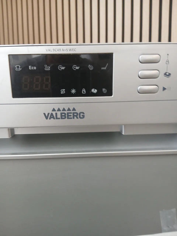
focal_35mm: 26
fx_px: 177
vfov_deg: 67.3
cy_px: 118
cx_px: 88
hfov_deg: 53.1
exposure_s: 1/50
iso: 160
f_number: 1.8
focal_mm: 3.98
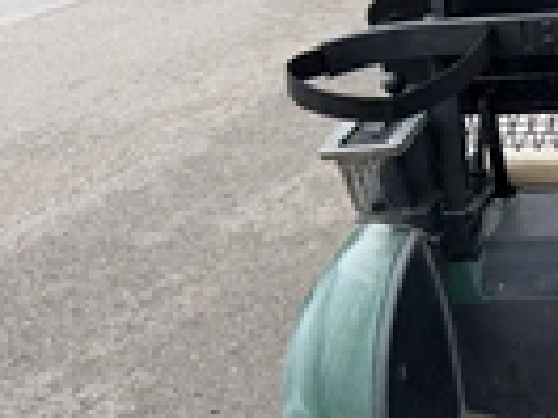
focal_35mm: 73
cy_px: 118
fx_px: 1177
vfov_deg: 20.1
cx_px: 664
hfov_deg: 24.3
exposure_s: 1/1156
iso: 100
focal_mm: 6.76
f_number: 1.78
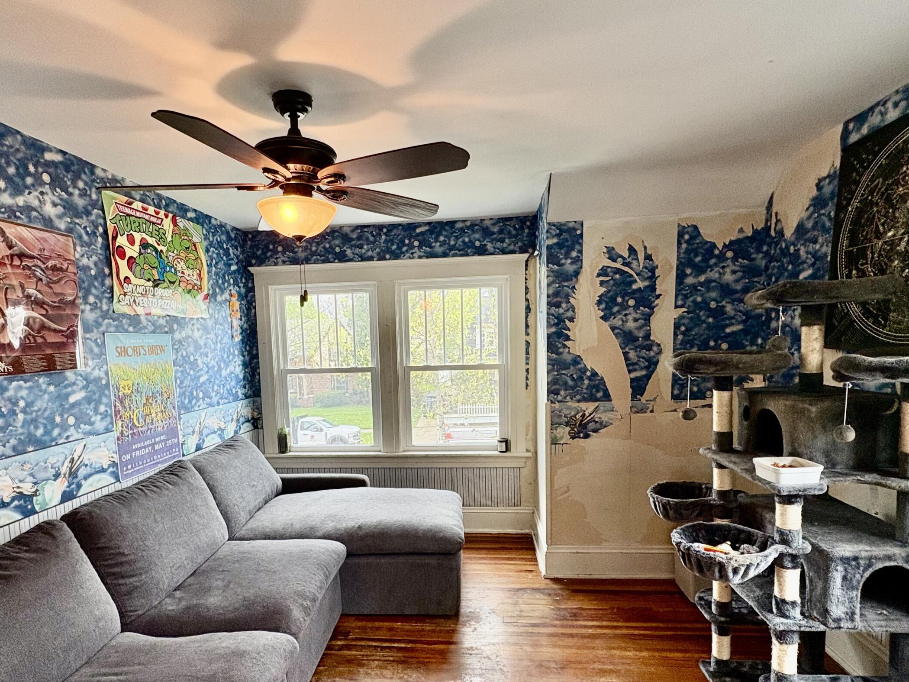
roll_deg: +1.8
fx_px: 525
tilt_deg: -5.4
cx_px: 426
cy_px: 396
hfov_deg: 81.6
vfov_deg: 65.6
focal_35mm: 20
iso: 125
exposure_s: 1/120
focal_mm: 2.22
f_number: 2.2
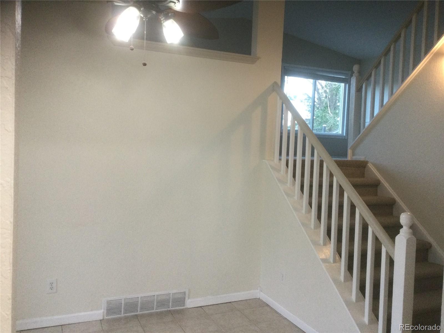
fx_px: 398
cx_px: 222
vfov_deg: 45.4
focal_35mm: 31
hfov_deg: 58.4
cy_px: 166
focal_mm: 3.3
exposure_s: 1/30
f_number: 2.4
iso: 125
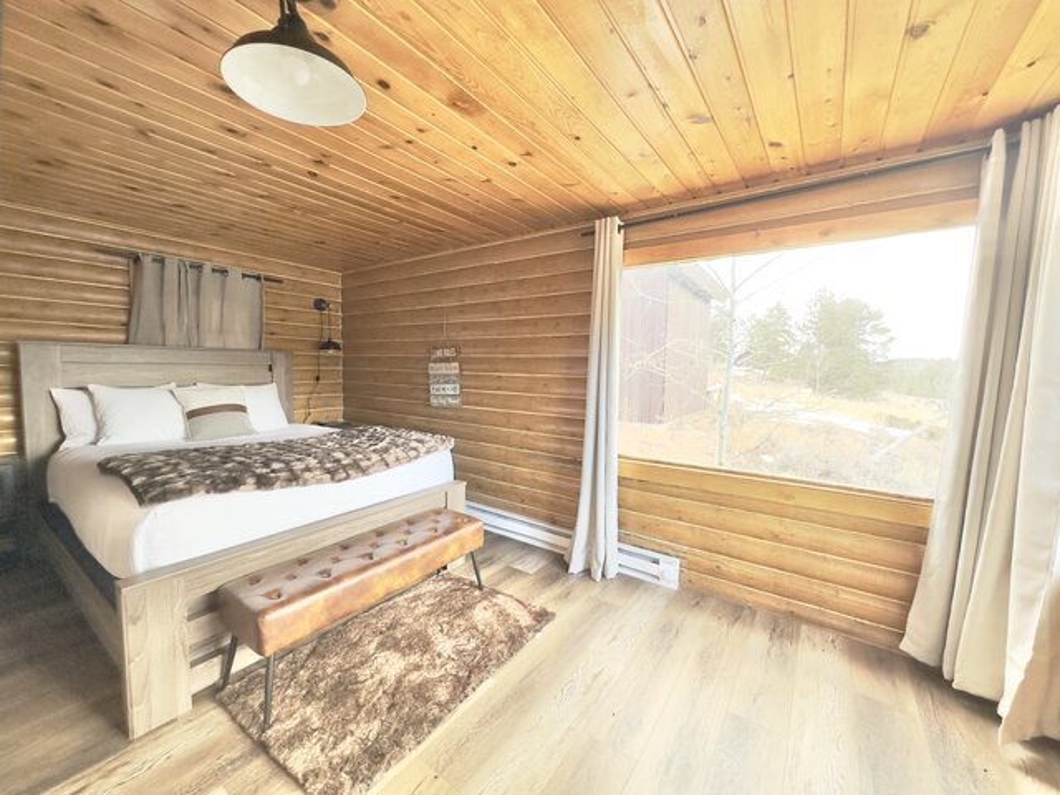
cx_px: 530
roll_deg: -1.3
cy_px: 398
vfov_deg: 85.7
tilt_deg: -4.1
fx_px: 429
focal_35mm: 14
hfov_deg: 102.1
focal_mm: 2.22
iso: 100
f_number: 2.2
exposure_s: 1/99
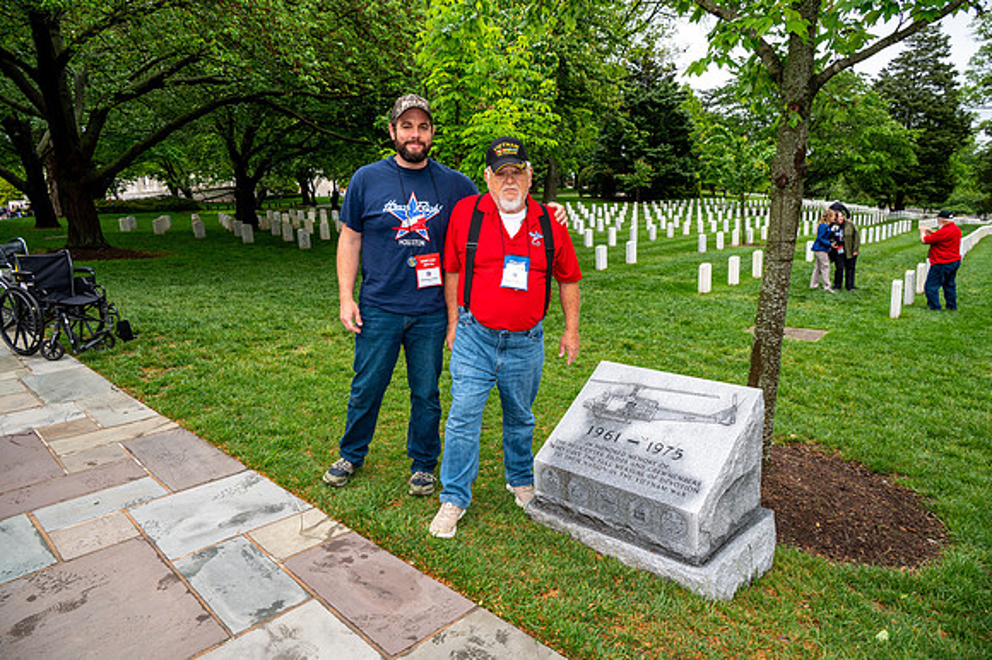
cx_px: 496
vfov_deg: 53.1
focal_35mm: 24
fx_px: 661
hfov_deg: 73.8
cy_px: 330
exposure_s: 1/100
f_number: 6.3
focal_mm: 24
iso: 250
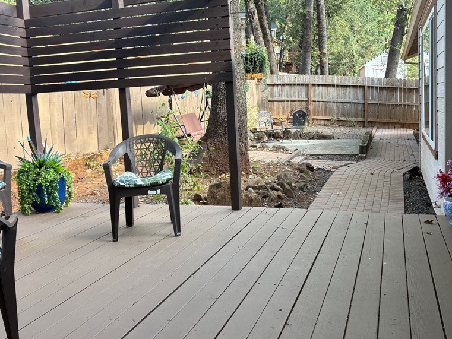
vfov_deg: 40.6
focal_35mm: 35
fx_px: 457
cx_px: 247
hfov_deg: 52.5
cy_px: 145
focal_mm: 5.96
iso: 64
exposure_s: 1/121
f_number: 1.6
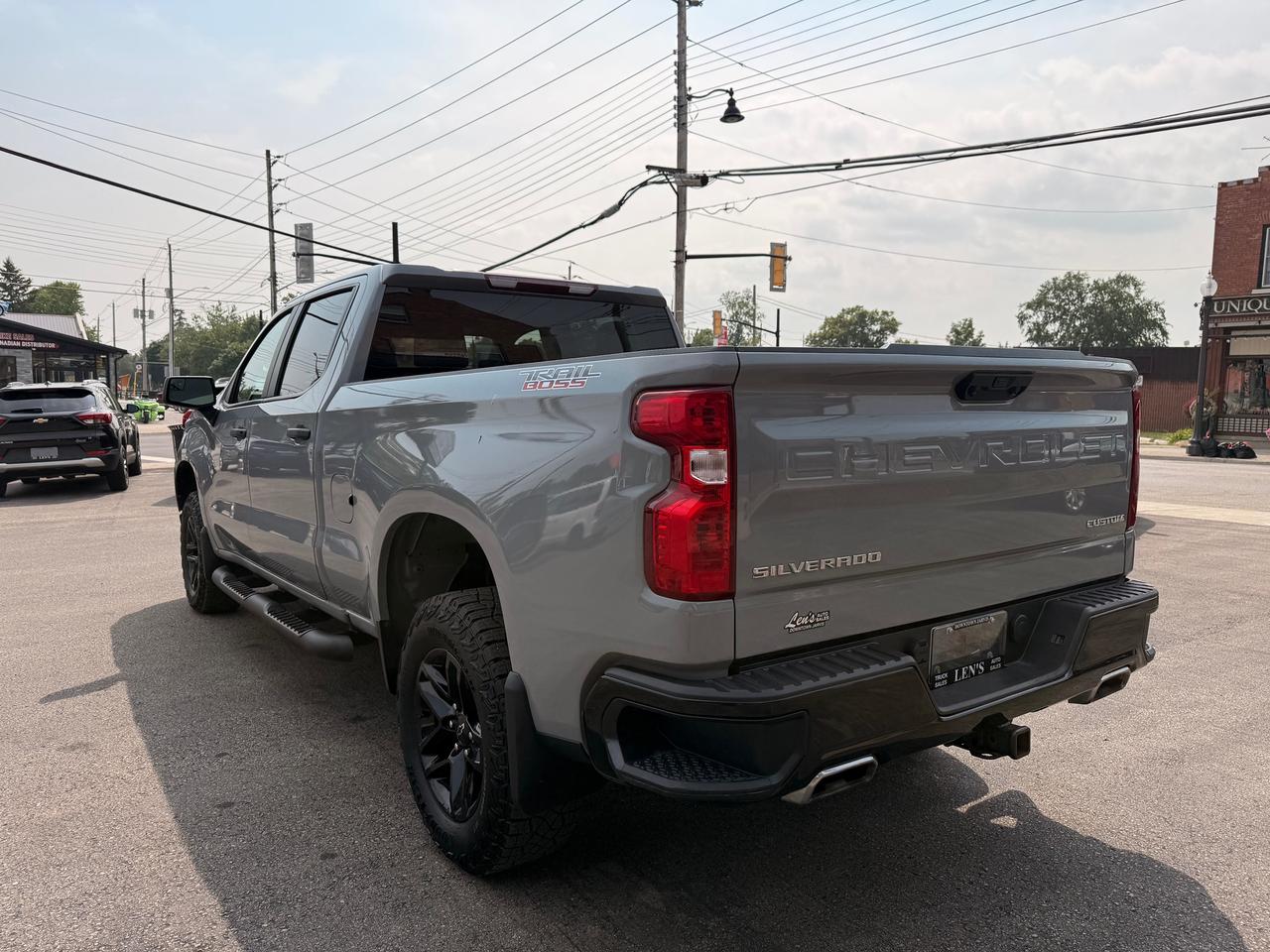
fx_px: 881
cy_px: 476
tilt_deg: -4.0
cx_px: 635
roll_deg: -0.3
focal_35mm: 24
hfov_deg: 71.6
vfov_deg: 56.8
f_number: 1.78
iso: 80
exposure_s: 1/9091
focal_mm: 6.76
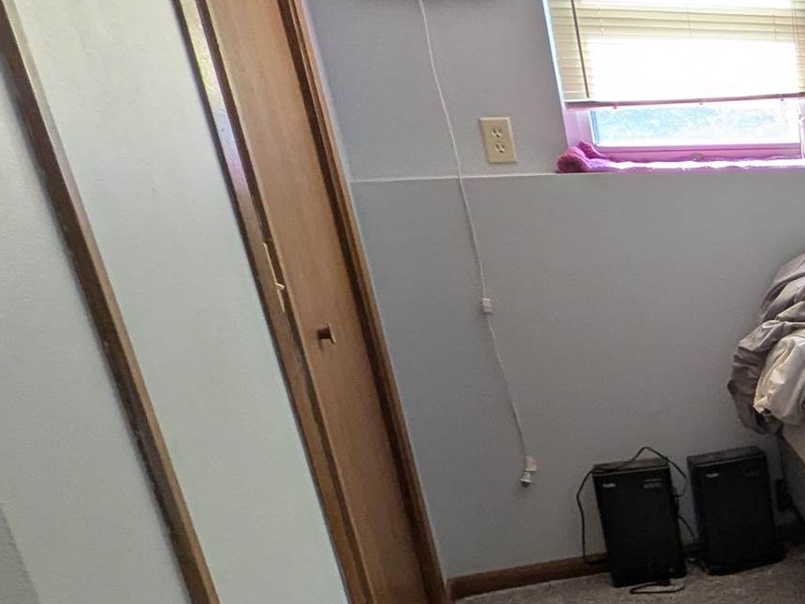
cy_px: 535
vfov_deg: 28.1
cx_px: 1132
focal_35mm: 50
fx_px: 1163
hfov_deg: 28.5
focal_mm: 1.85
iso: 46
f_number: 2.2
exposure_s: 1/44.6
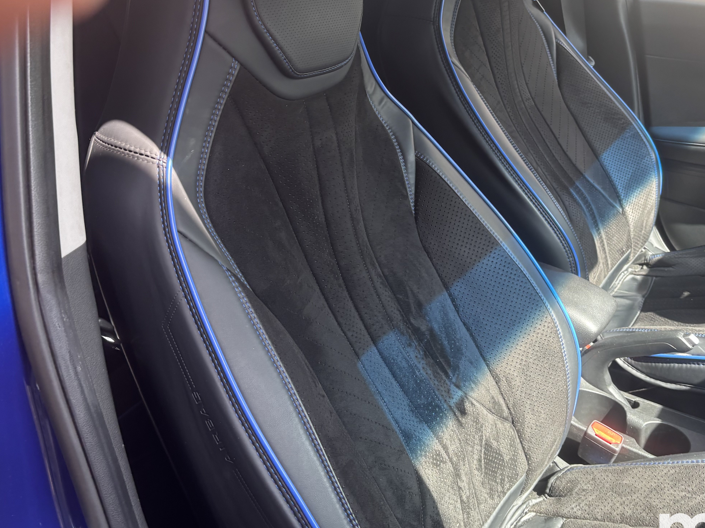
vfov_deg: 37.5
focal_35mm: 38
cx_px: 381
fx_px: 774
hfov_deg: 48.9
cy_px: 193
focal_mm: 5.96
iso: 80
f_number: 1.6
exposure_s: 1/121
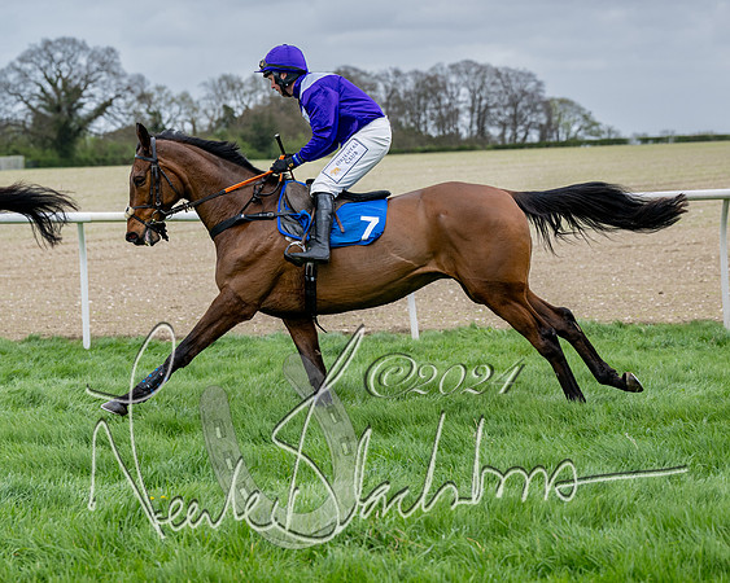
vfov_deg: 12.9
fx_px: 2585
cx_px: 305
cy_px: 320
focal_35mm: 120
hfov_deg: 16.1
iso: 400
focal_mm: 87
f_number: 4
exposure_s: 1/1600
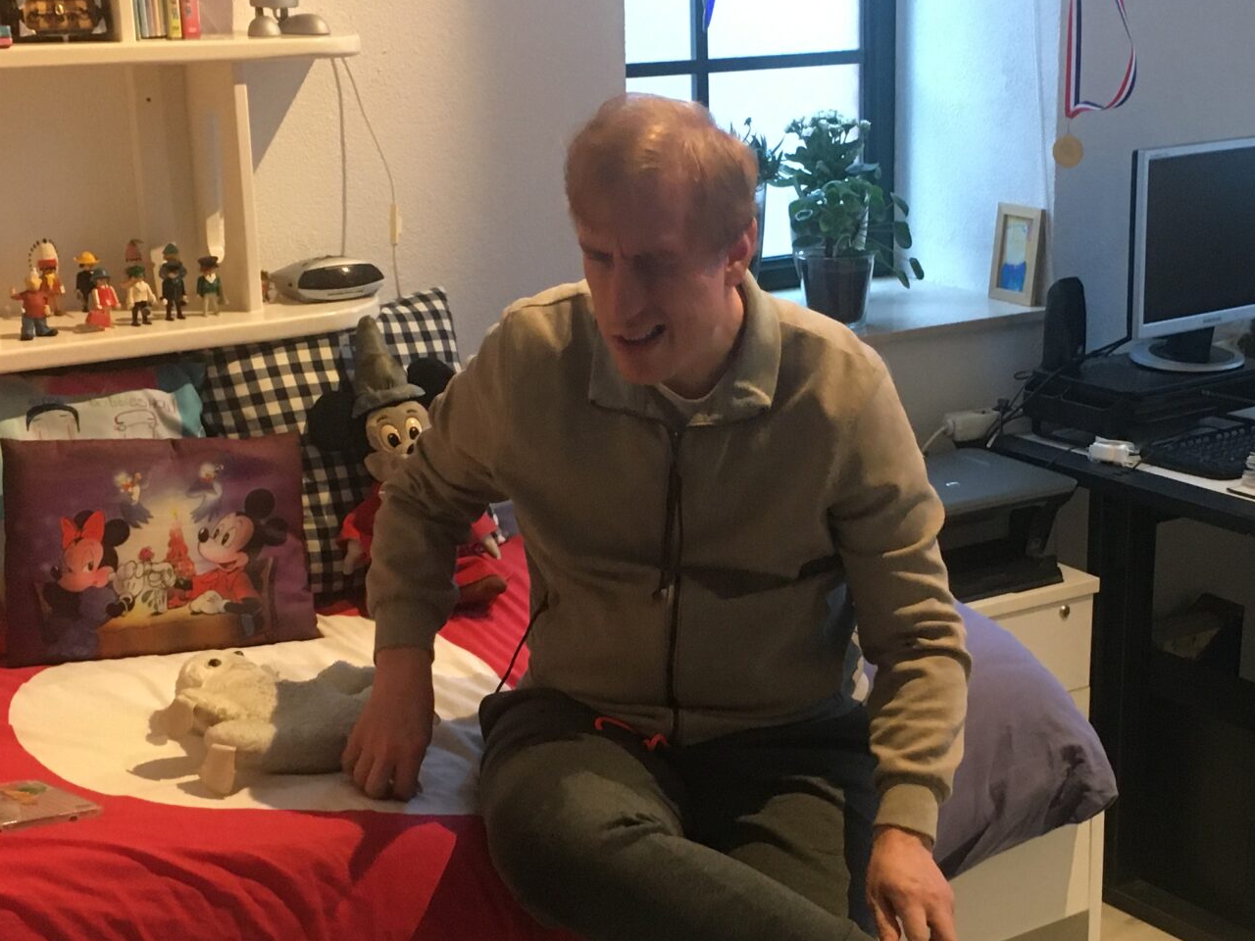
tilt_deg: -15.6
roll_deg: +0.9
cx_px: 764
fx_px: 2103
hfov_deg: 33.1
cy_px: 557
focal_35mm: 58
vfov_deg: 25.2
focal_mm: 4.15
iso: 200
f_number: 2.2
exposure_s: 1/20
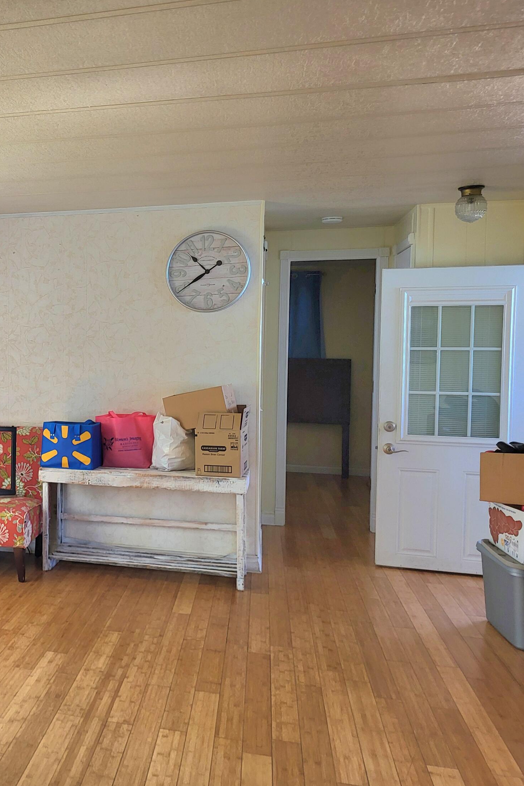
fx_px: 808
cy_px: 394
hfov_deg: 33.0
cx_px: 1
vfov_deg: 51.9
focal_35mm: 37
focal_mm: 5.4
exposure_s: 1/120
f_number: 1.8
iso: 50
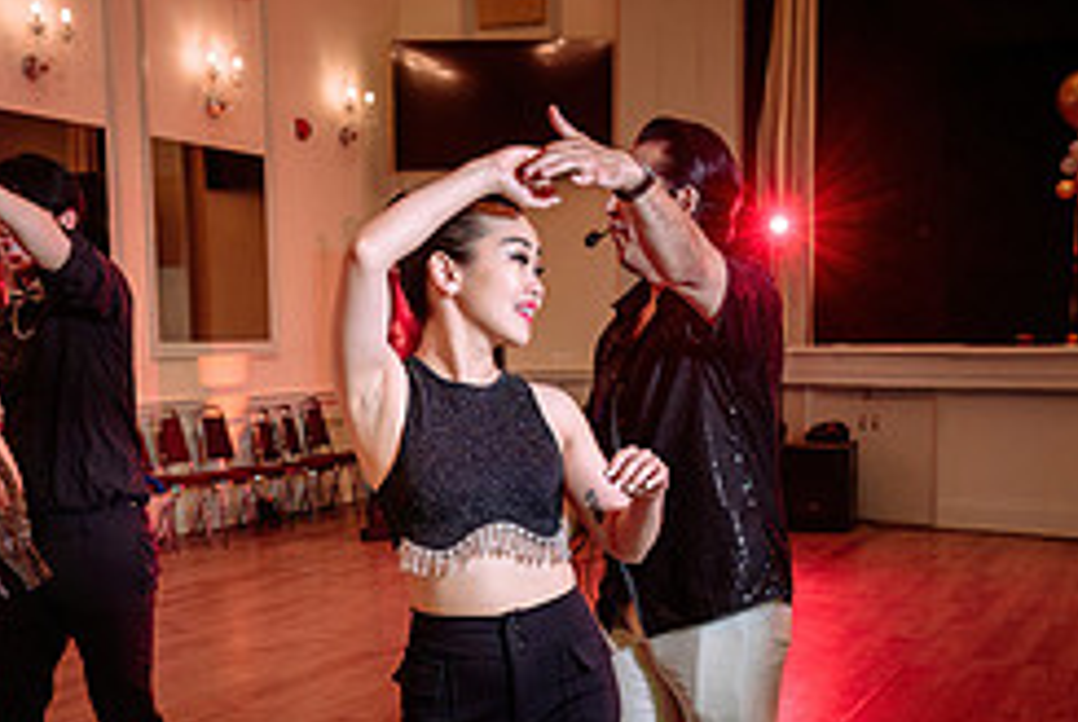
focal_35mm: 58
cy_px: 636
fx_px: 1739
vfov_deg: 22.9
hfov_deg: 34.4
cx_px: 559
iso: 640
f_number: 4
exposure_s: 1/200
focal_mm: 24
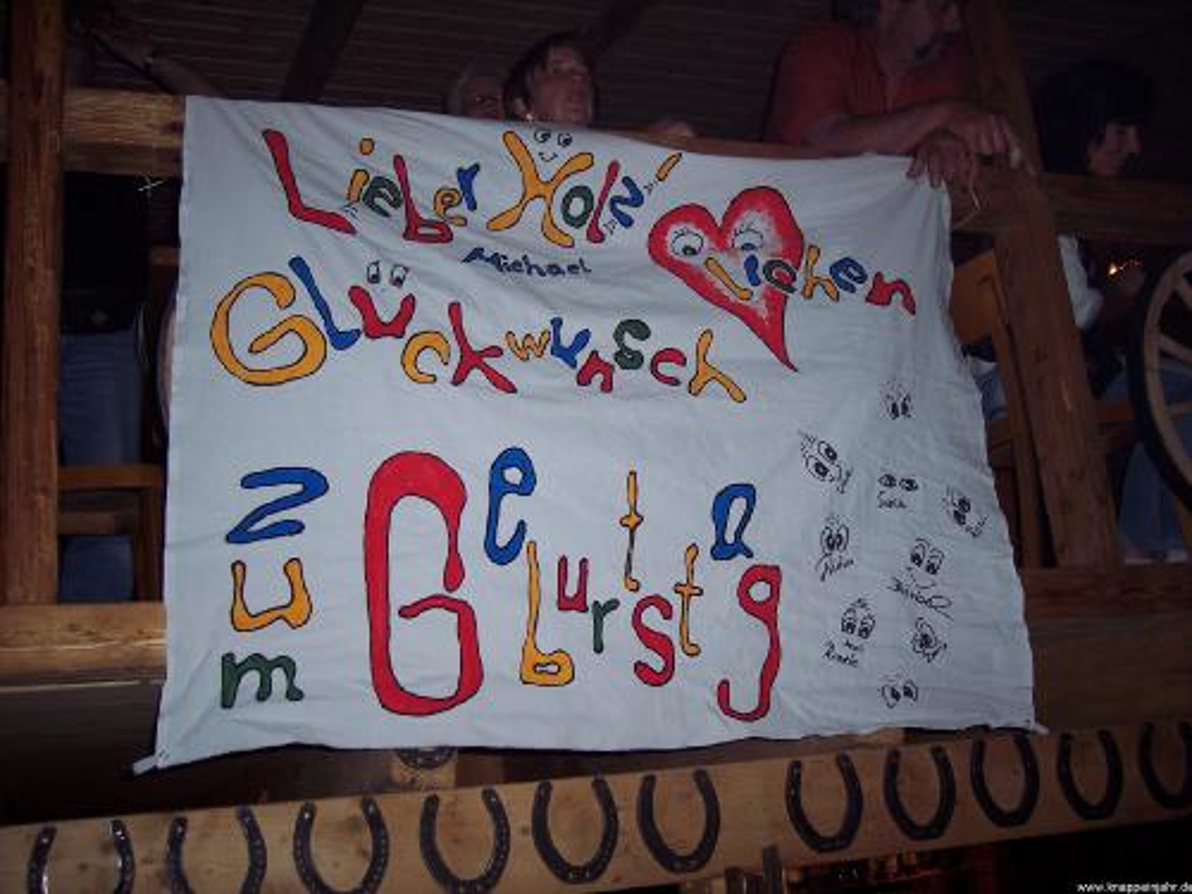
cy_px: 447
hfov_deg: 47.9
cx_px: 596
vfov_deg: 36.8
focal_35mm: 39
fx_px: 1343
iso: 100
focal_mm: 8
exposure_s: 1/60
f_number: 2.8
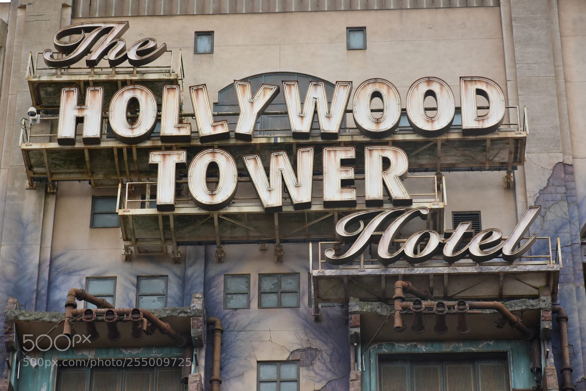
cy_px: 196
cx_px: 293
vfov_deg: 10.7
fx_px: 2075
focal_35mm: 128
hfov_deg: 16.1
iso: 720
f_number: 8
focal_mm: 85
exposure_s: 1/500
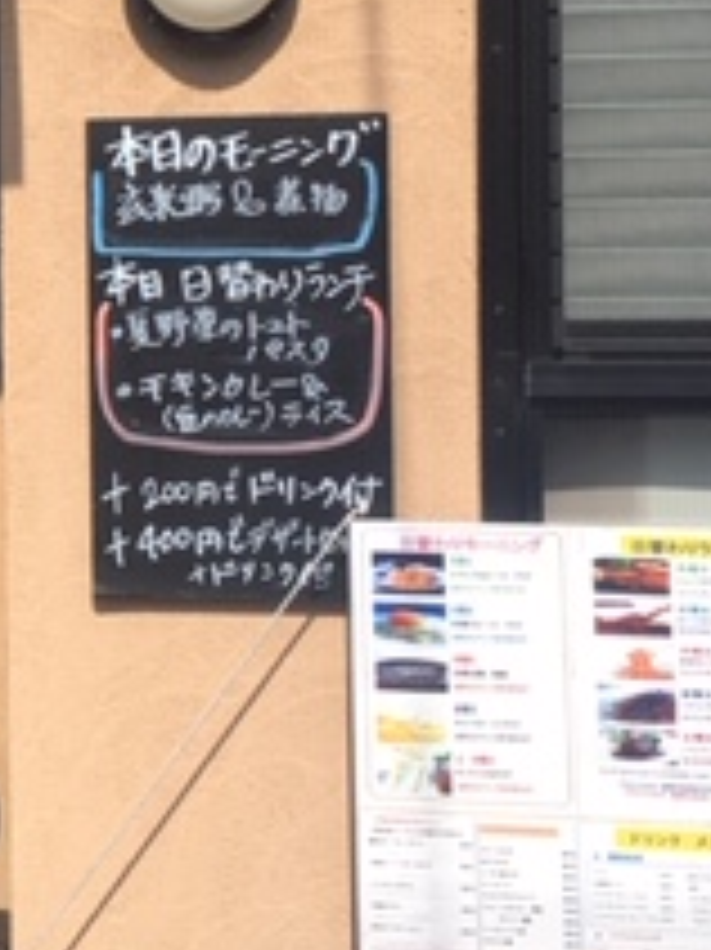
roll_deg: -0.6
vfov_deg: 22.0
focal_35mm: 88
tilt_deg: +2.9
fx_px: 2412
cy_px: 221
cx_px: -482
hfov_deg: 15.0
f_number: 2.2
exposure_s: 1/2262
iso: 25
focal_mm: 4.15
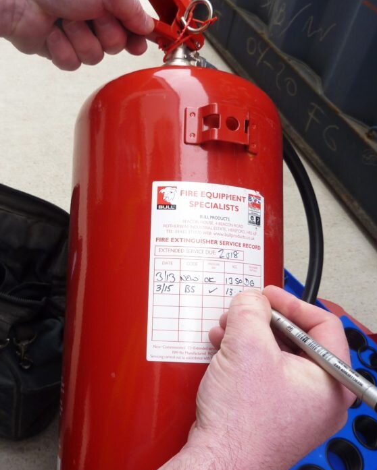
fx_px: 488
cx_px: 145
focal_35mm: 35
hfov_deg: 42.0
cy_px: 250
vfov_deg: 51.5
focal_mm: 4.1
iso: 80
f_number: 3.3
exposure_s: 1/40
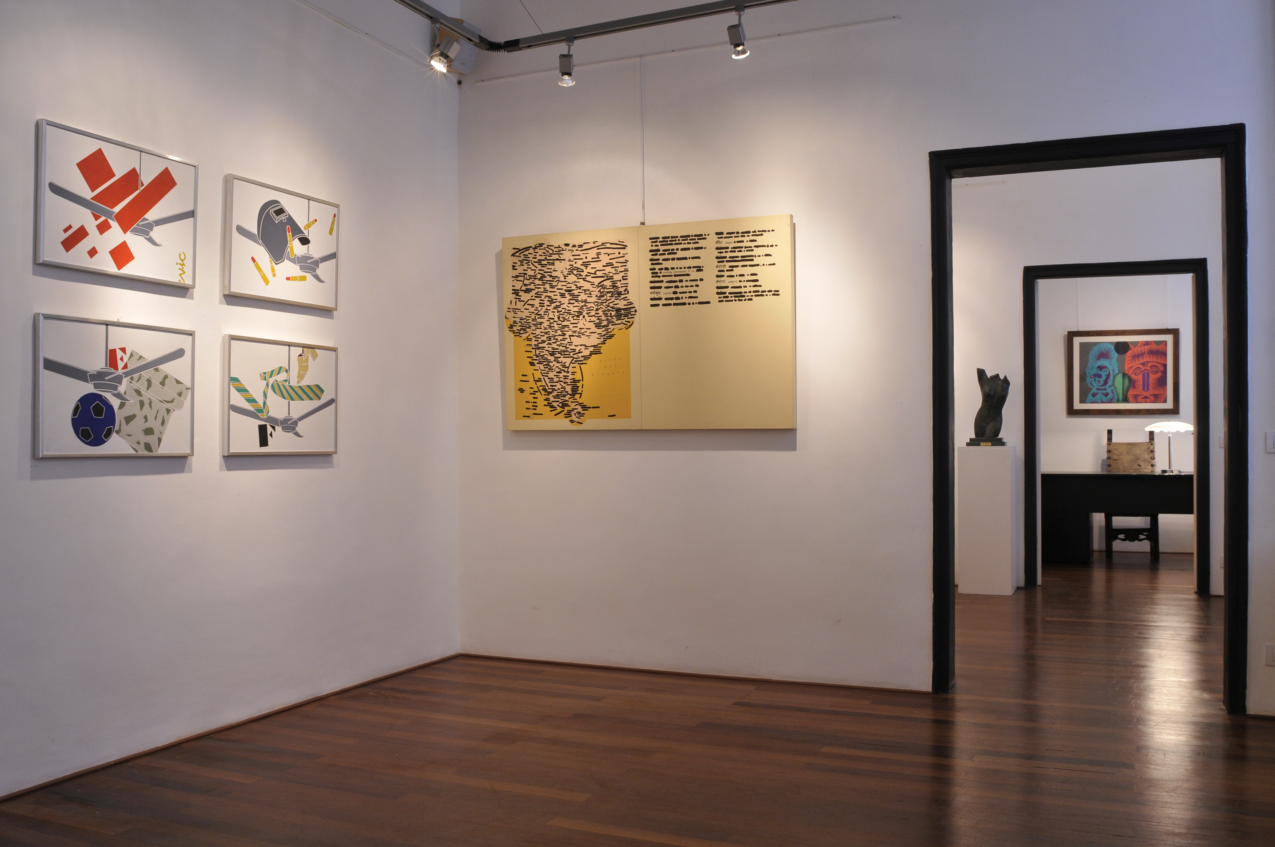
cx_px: 638
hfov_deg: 62.0
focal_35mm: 30
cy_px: 424
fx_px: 1061
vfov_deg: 43.5
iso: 400
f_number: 8
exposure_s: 1/10
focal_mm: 20
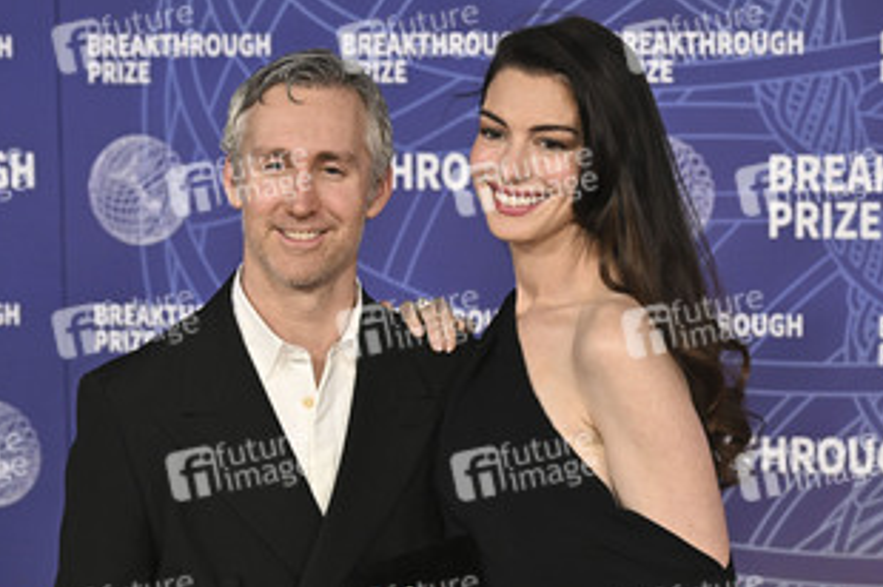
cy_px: 396
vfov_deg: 13.4
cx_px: 449
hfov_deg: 20.0
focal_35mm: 102
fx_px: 2499
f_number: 4
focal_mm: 70
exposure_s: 1/320
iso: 2000
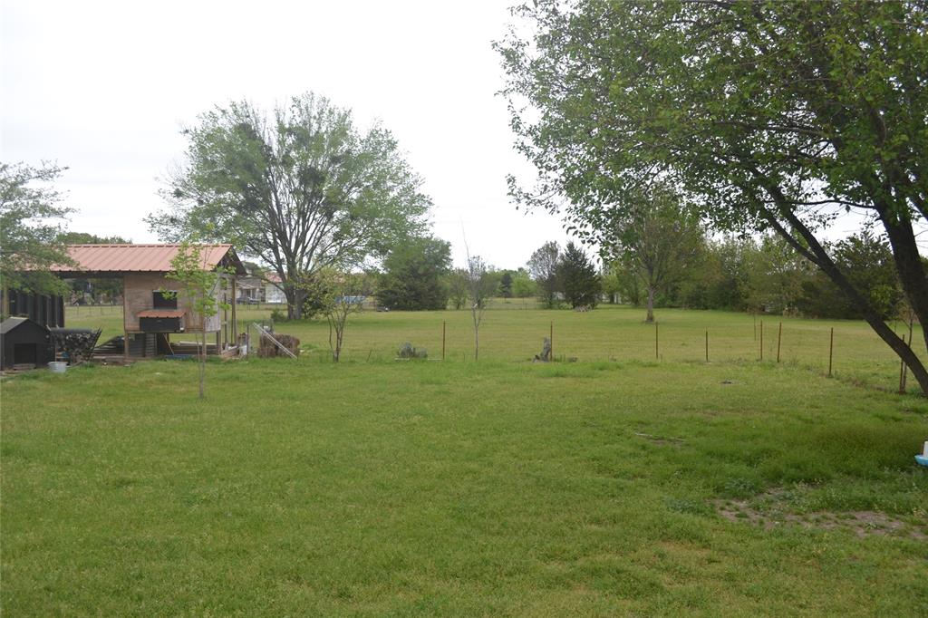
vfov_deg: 43.6
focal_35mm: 30
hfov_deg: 61.9
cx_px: 464
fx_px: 773
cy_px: 309
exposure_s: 1/160
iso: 100
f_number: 6.3
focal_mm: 20
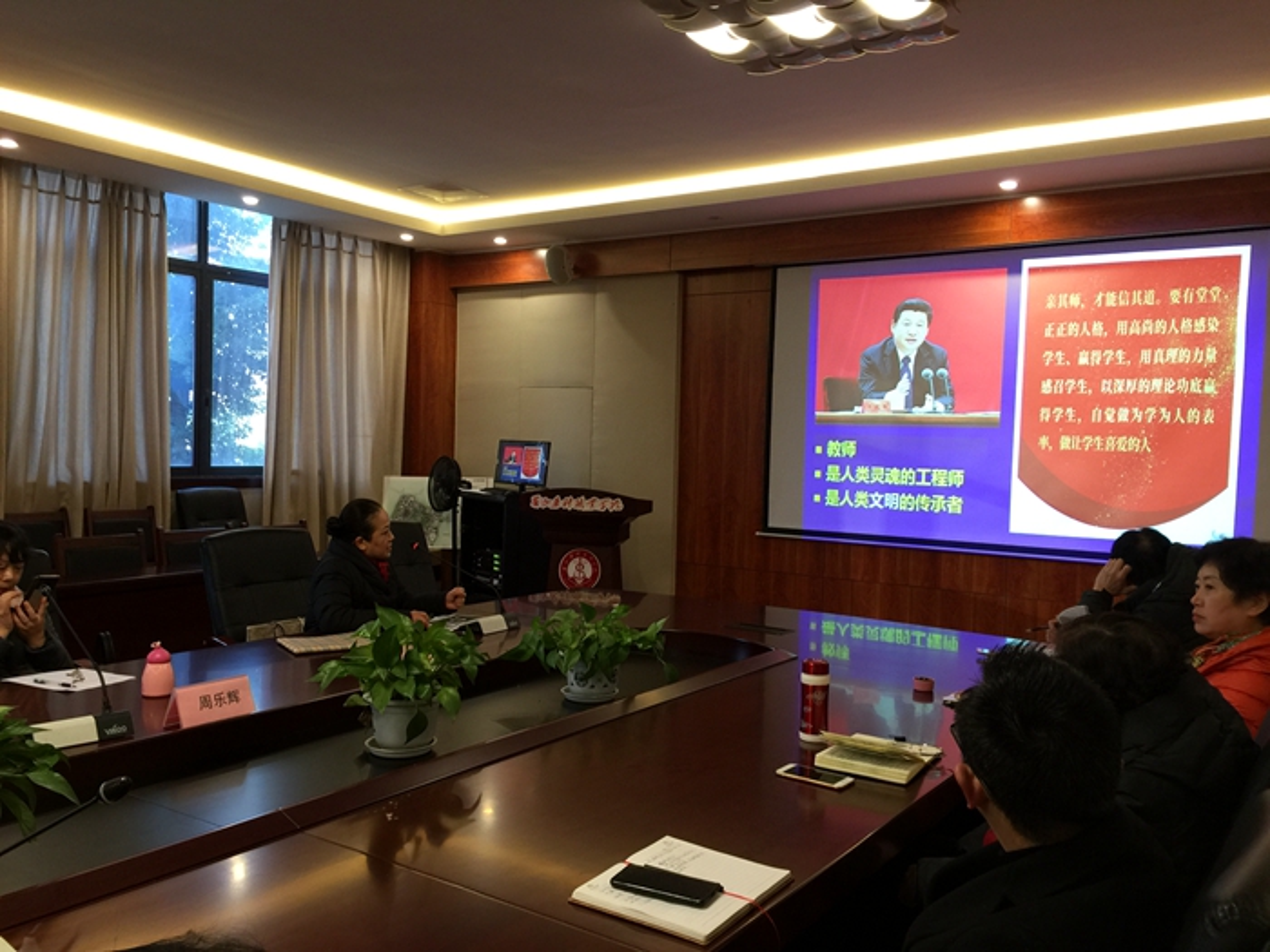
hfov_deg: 61.7
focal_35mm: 29
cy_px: 476
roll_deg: -2.9
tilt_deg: -1.3
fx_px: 1064
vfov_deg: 48.2
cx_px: 635
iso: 50
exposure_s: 1/17
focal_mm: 4.15
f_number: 2.2
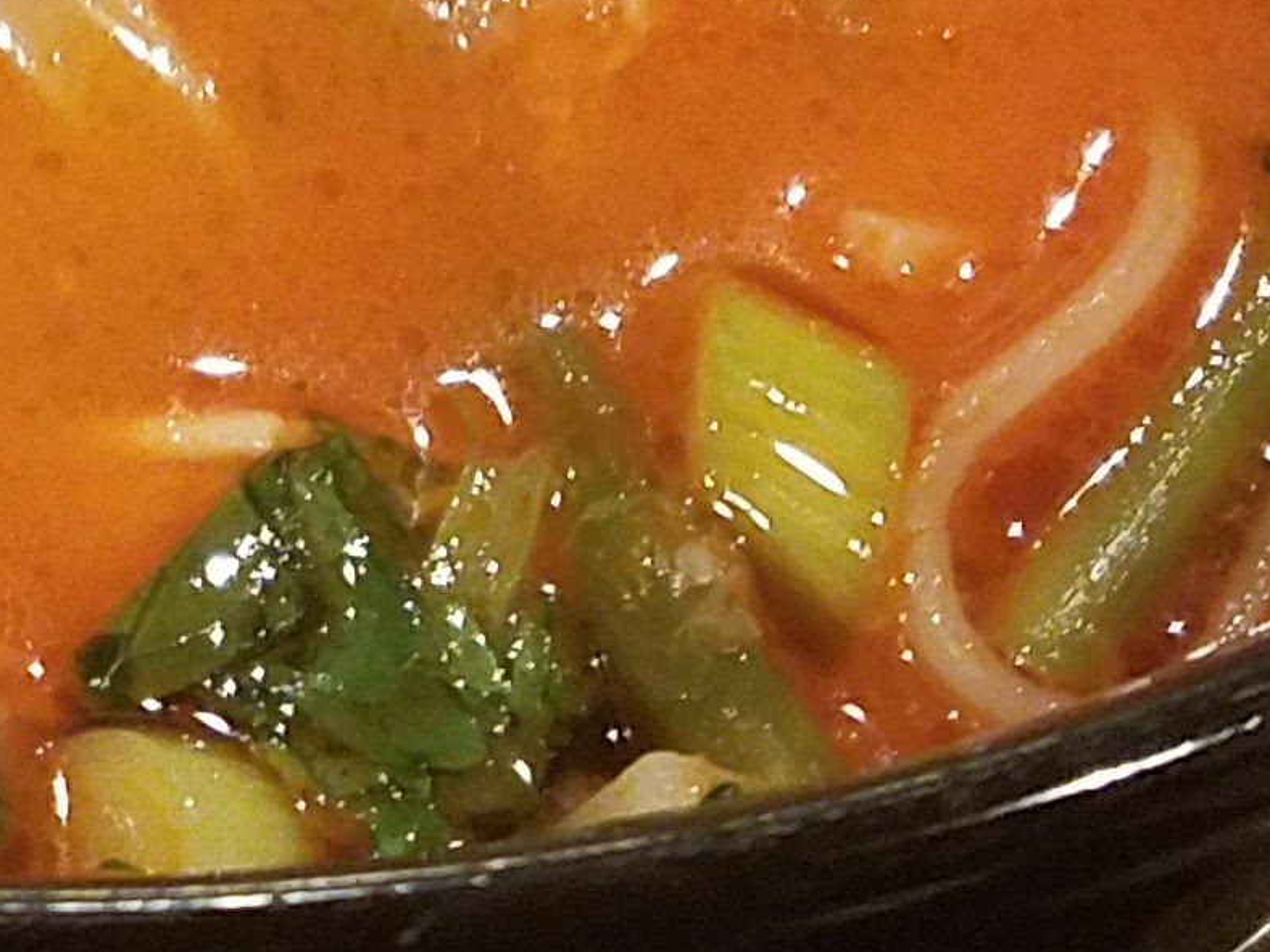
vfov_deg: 10.6
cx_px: -82
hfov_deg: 14.5
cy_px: -668
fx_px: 4880
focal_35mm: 133
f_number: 1.7
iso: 200
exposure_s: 1/24
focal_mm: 4.2
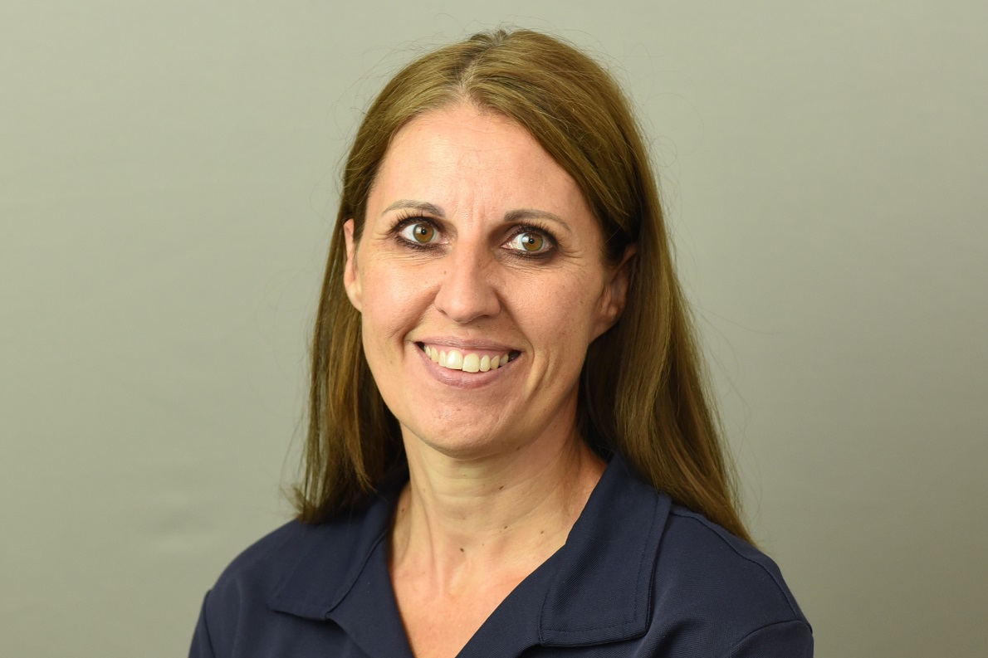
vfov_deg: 21.9
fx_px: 1701
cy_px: 329
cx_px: 494
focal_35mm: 62
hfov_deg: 32.4
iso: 1000
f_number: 5
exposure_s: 1/160
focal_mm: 62
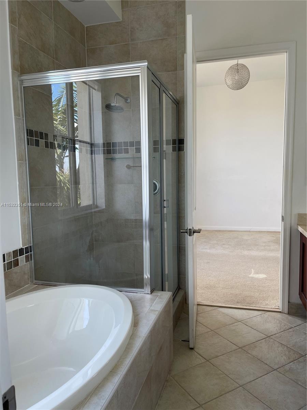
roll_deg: +2.4
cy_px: 205
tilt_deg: -3.3
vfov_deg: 69.4
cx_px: 154
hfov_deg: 54.9
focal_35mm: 25
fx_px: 296
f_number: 1.6
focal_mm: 5.1
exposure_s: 1/121
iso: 50
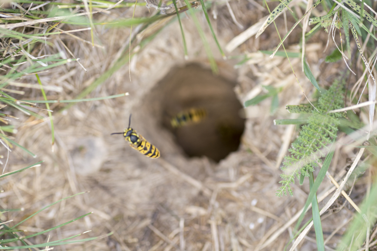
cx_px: 188
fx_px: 1414
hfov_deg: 15.2
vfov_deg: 10.2
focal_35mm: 135
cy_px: 126
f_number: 6.3
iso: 200
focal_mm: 90
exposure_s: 1/80
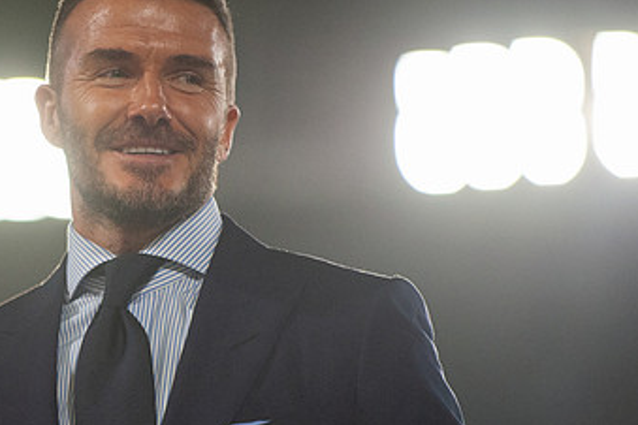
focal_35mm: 342
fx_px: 6061
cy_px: 271
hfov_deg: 6.0
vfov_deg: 4.0
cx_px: 98
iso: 3200
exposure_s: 1/3200
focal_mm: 200
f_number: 2.8
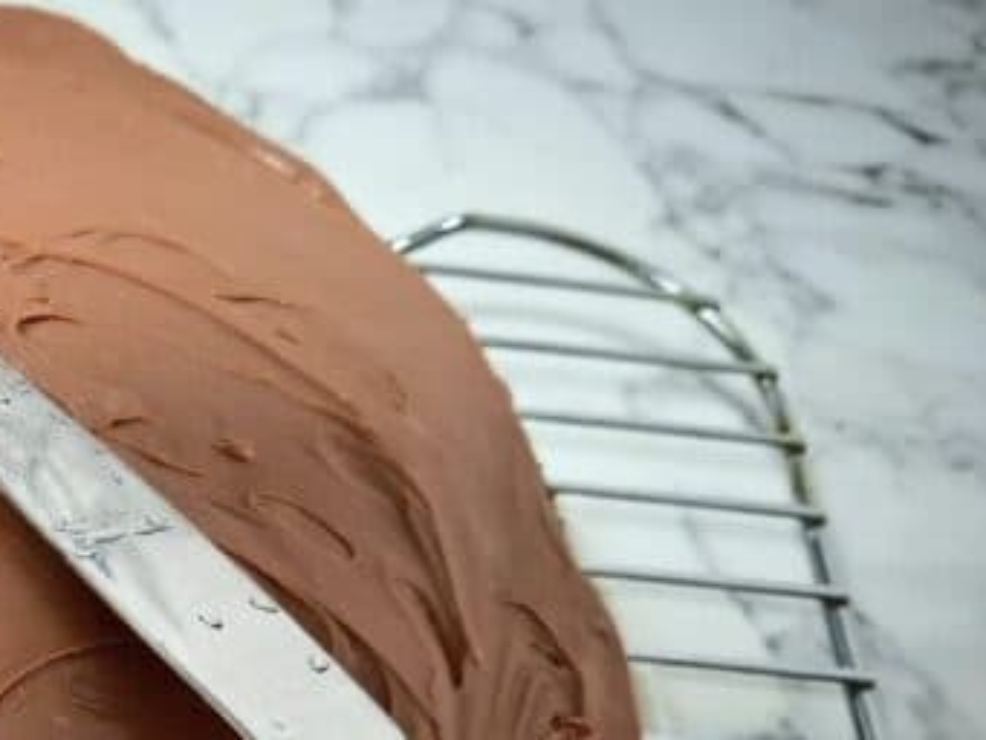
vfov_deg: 25.8
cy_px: 728
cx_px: -159
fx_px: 1539
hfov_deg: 30.8
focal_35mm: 54
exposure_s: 1/50
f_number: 1.8
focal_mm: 5.54
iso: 320
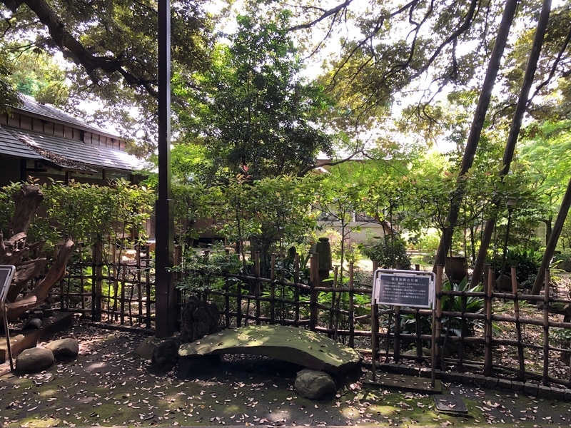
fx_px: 462
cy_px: 214
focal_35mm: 28
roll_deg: -0.7
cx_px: 286
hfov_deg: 63.4
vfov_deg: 49.7
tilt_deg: -0.9
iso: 100
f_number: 1.8
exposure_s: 1/60
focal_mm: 3.99
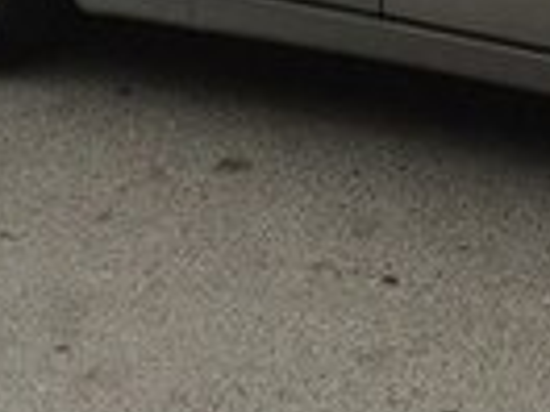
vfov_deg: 9.5
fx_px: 2304
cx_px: 717
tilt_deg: -16.1
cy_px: -427
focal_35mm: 145
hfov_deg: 13.1
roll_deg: +2.1
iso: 32
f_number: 2.2
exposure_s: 1/774
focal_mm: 4.15
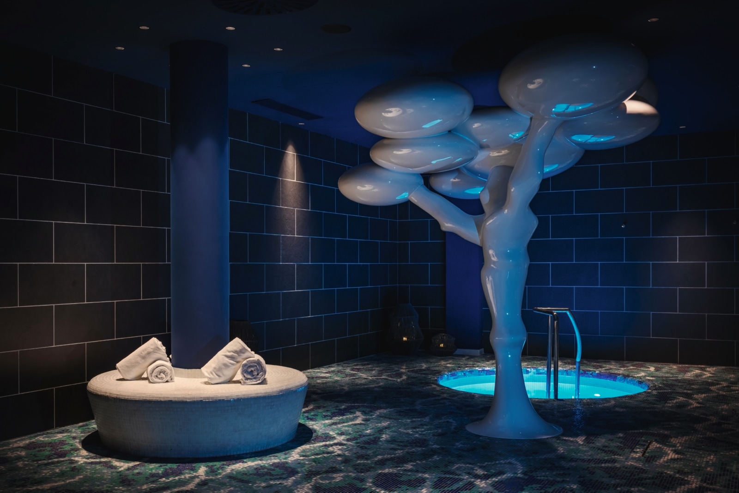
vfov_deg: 39.4
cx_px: 370
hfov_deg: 56.5
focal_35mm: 34
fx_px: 688
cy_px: 246
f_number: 9
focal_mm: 33.5
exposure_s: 2
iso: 250
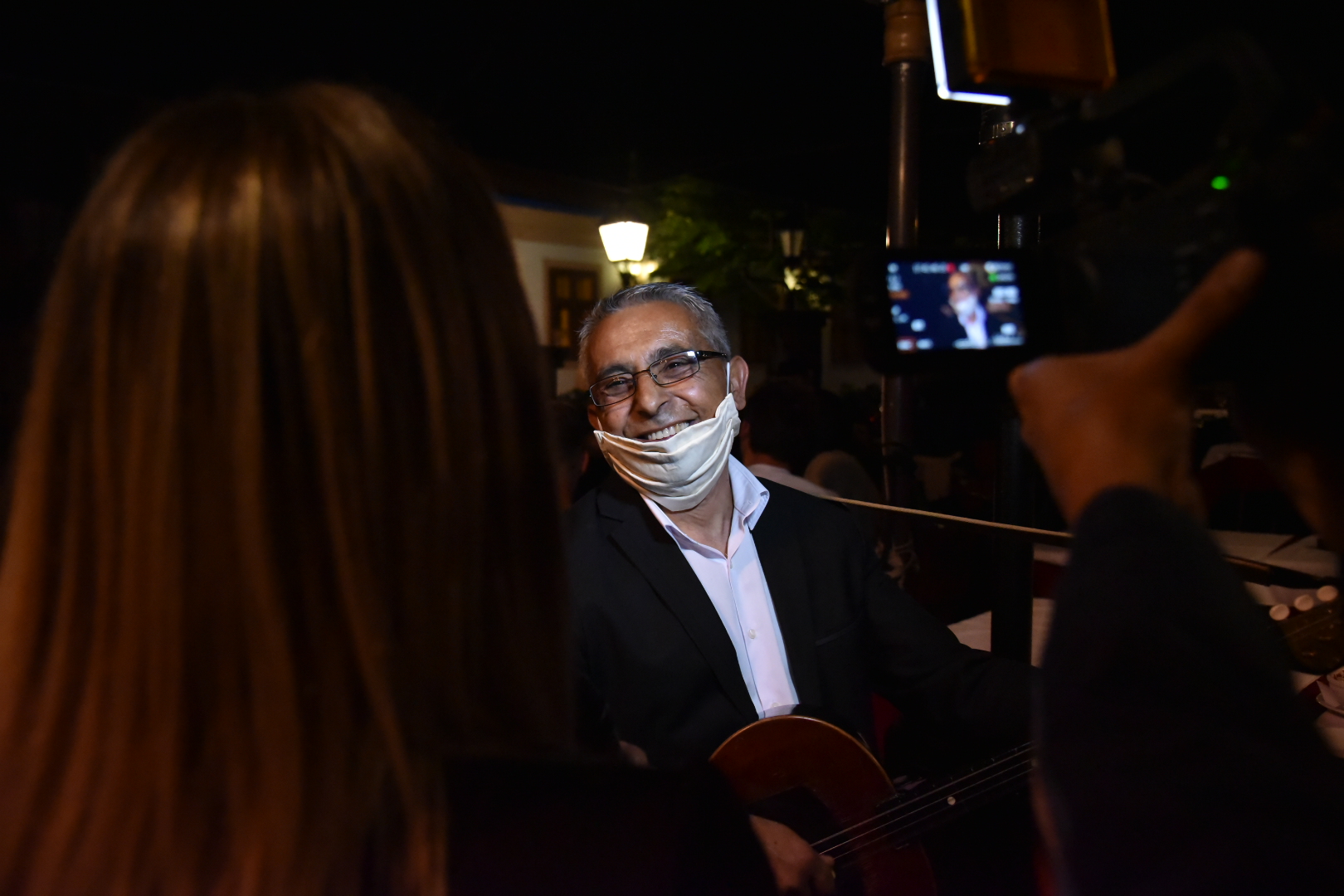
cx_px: 672
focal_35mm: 31
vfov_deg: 42.3
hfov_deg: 60.3
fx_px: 1157
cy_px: 448
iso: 10000
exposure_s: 1/400
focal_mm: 31
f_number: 4
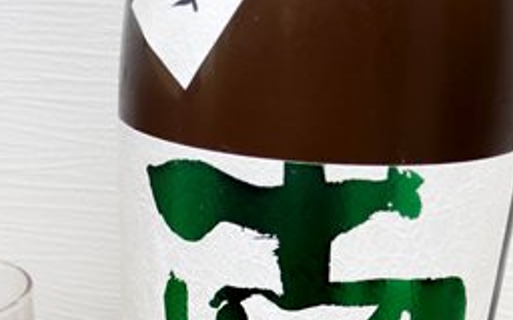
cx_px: 204
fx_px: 839
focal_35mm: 60
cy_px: 373
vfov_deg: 20.4
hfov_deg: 33.9
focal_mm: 6.2
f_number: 3.2
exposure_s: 1/50
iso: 320
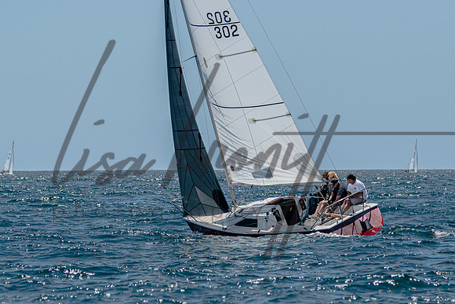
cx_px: 273
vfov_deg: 4.5
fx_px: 3878
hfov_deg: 6.7
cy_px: 187
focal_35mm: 307
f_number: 5
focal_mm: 160
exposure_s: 1/2000
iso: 200
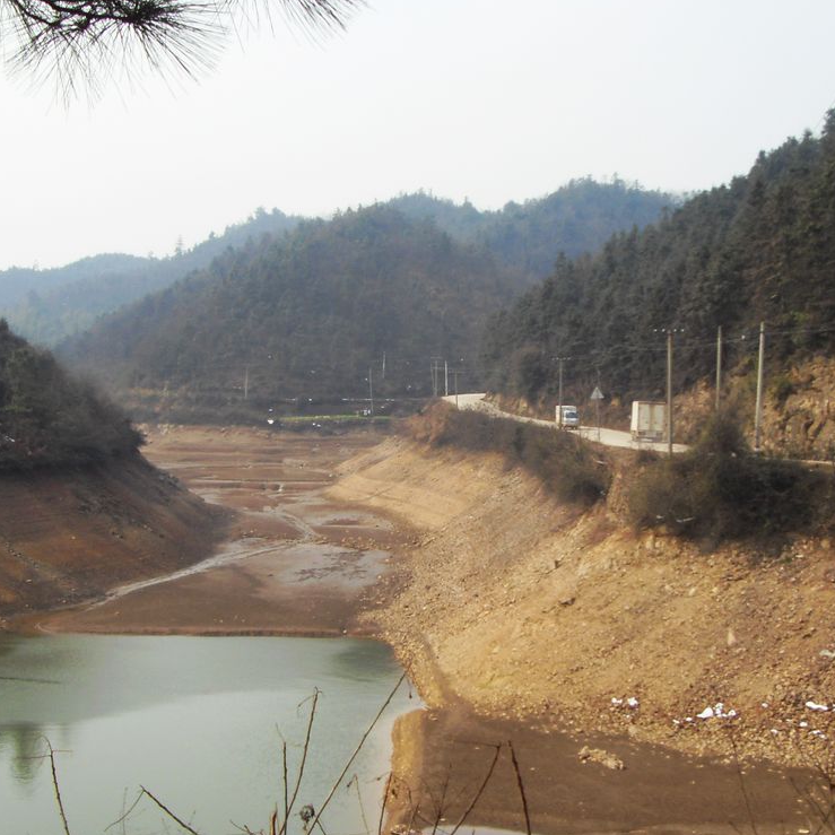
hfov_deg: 30.5
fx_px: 1528
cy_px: 462
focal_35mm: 56
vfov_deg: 30.5
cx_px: 367
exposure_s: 1/180
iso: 80
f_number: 6.2
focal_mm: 6.6
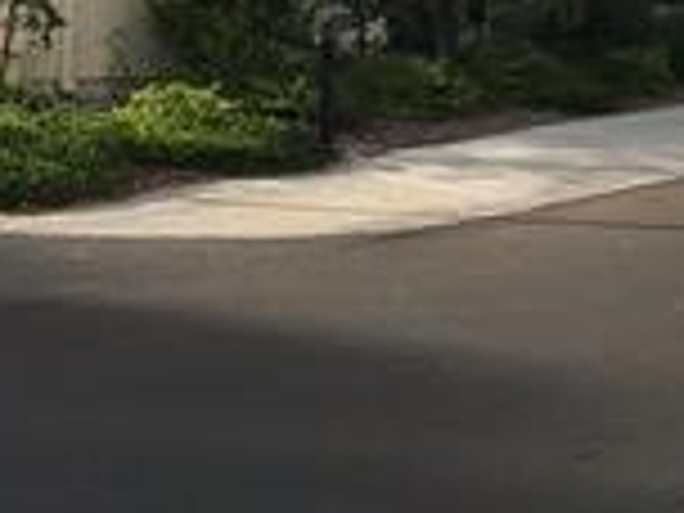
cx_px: 104
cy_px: -155
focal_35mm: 83
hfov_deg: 23.1
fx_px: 1640
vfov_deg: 16.8
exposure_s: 1/2083
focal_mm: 3.99
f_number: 1.8
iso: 20
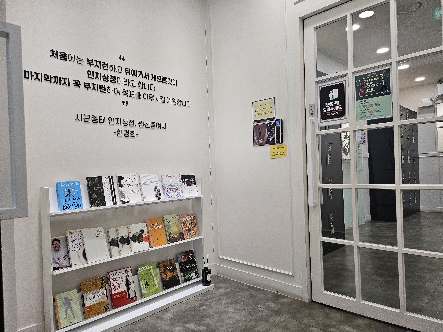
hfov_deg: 71.6
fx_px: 307
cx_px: 222
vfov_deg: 56.8
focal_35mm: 24
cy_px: 166
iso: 125
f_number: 1.8
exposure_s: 1/120
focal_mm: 5
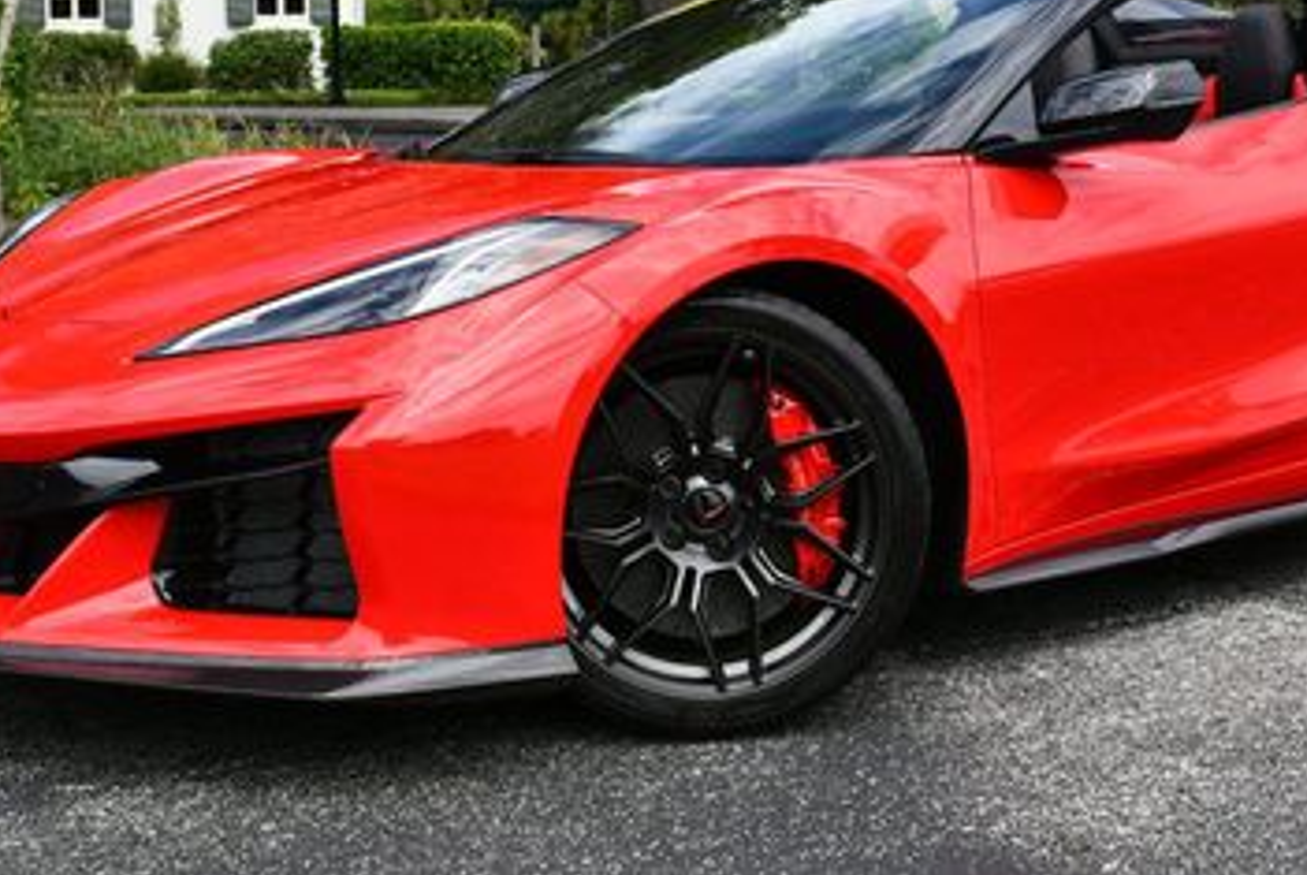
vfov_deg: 18.4
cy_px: 82
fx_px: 2654
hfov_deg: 27.4
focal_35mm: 73
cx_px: 909
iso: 140
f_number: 8
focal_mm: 20
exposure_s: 1/250
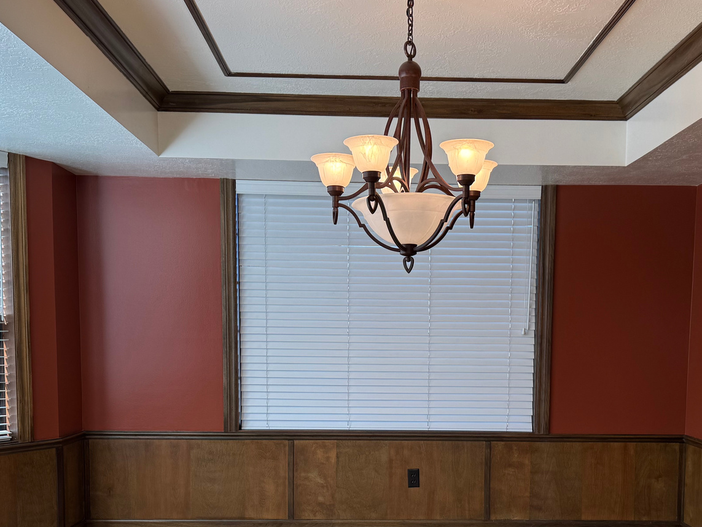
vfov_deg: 32.7
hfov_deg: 43.7
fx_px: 872
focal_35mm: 43
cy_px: 416
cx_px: 401
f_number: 1.78
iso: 64
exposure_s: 1/222
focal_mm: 6.76
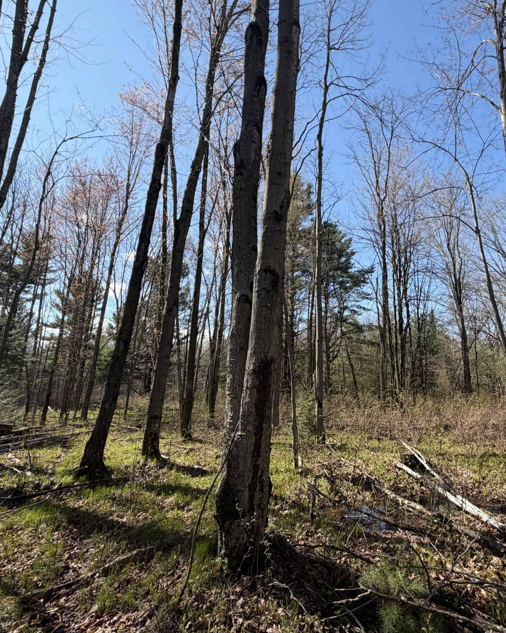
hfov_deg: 69.3
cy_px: 311
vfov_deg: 83.3
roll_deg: +0.4
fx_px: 356
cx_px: 327
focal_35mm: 19
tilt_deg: +12.9
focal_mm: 2.22
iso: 40
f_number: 2.2
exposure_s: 1/664
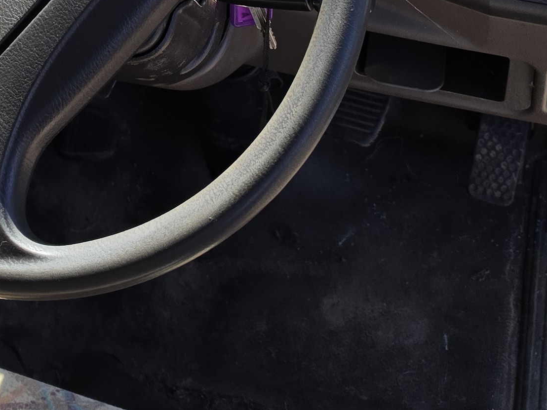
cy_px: -289
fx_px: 1312
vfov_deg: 15.6
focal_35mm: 83
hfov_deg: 22.5
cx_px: -27
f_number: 1.4
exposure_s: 1/2289
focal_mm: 6.5
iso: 64
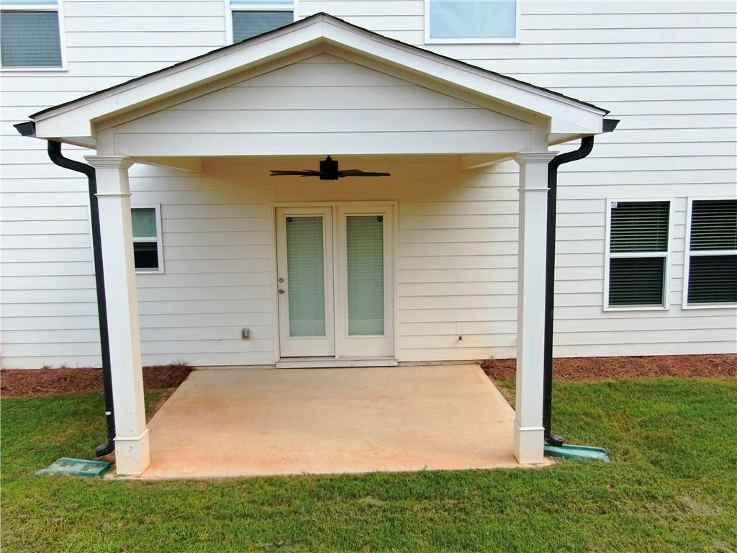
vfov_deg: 48.2
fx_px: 617
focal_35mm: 29
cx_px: 368
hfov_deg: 61.7
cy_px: 276
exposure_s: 1/400
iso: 100
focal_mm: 5.11
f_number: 3
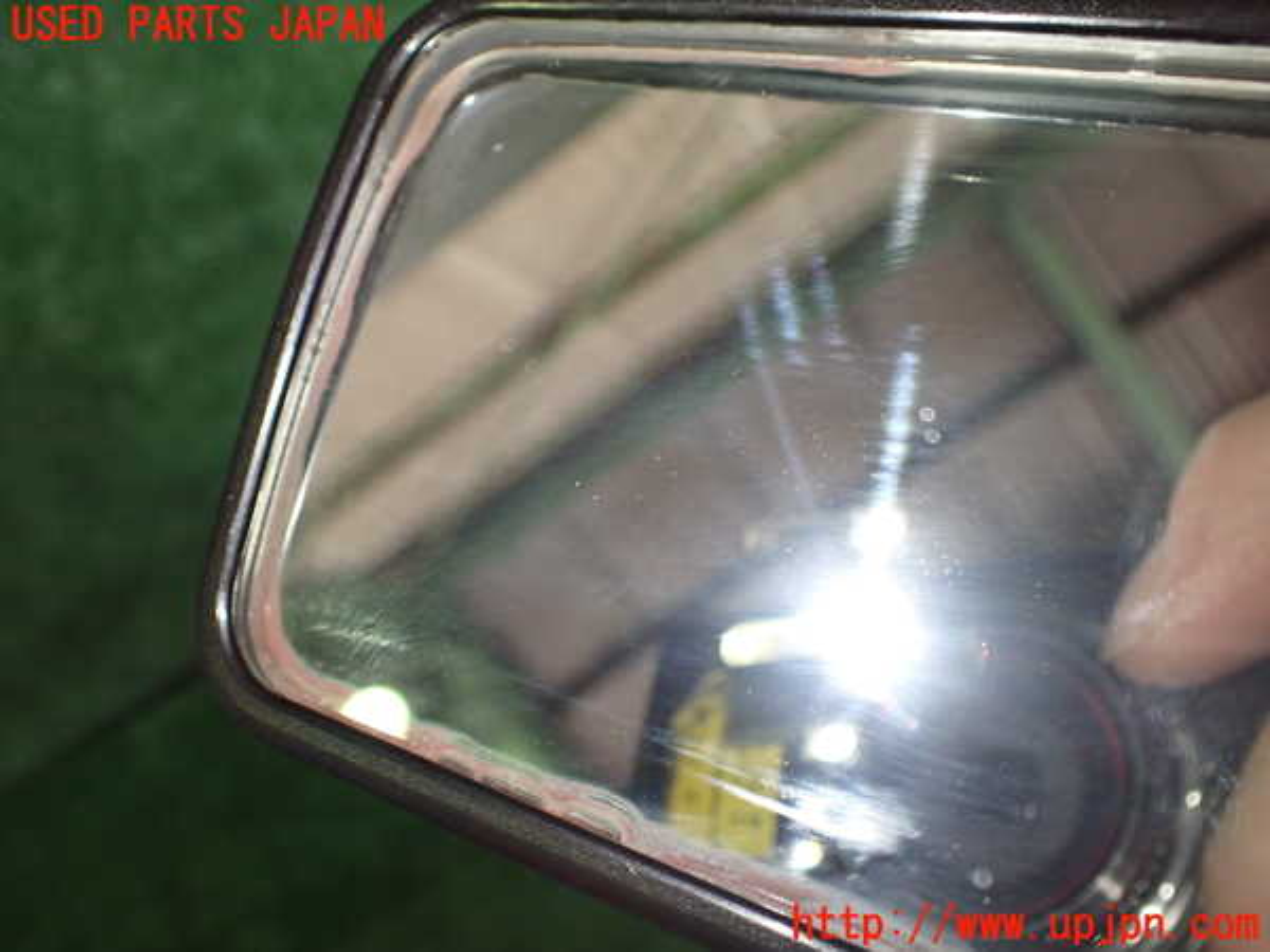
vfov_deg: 46.8
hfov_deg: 60.0
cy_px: 476
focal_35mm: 30
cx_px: 635
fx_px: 1101
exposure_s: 1/125
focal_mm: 5.4
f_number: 2.3
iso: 500
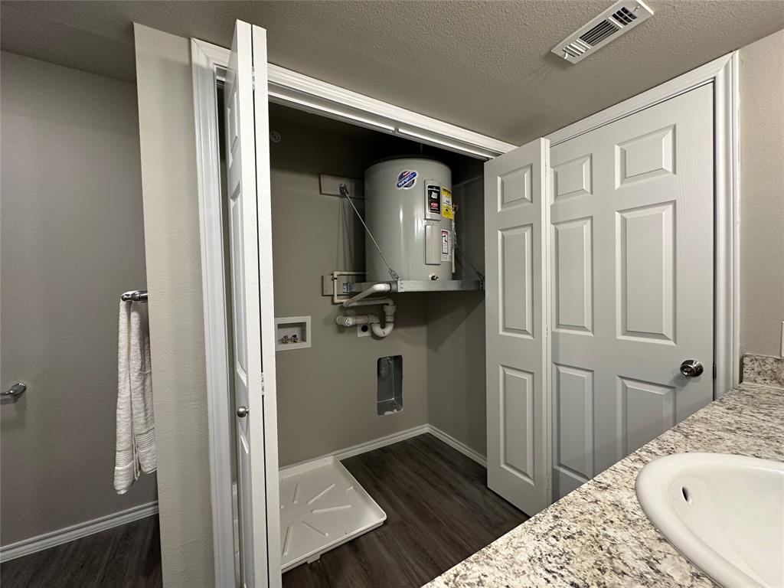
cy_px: 294
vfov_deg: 85.7
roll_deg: +1.2
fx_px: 317
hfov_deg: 102.1
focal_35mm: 14
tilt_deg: -2.0
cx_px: 392
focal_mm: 2.22
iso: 200
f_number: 2.2
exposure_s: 1/60
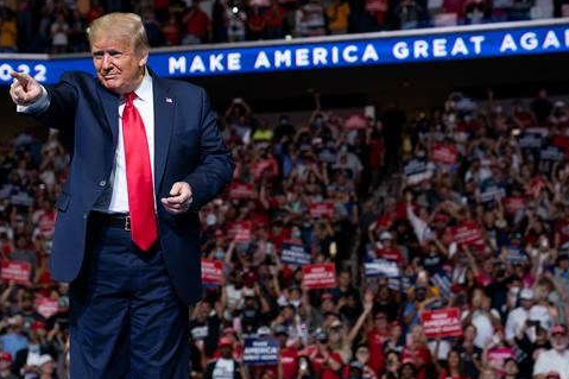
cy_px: 165
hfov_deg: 21.5
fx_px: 1501
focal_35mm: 95
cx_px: 251
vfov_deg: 14.4
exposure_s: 1/1600
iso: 1250
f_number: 3.5
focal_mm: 70
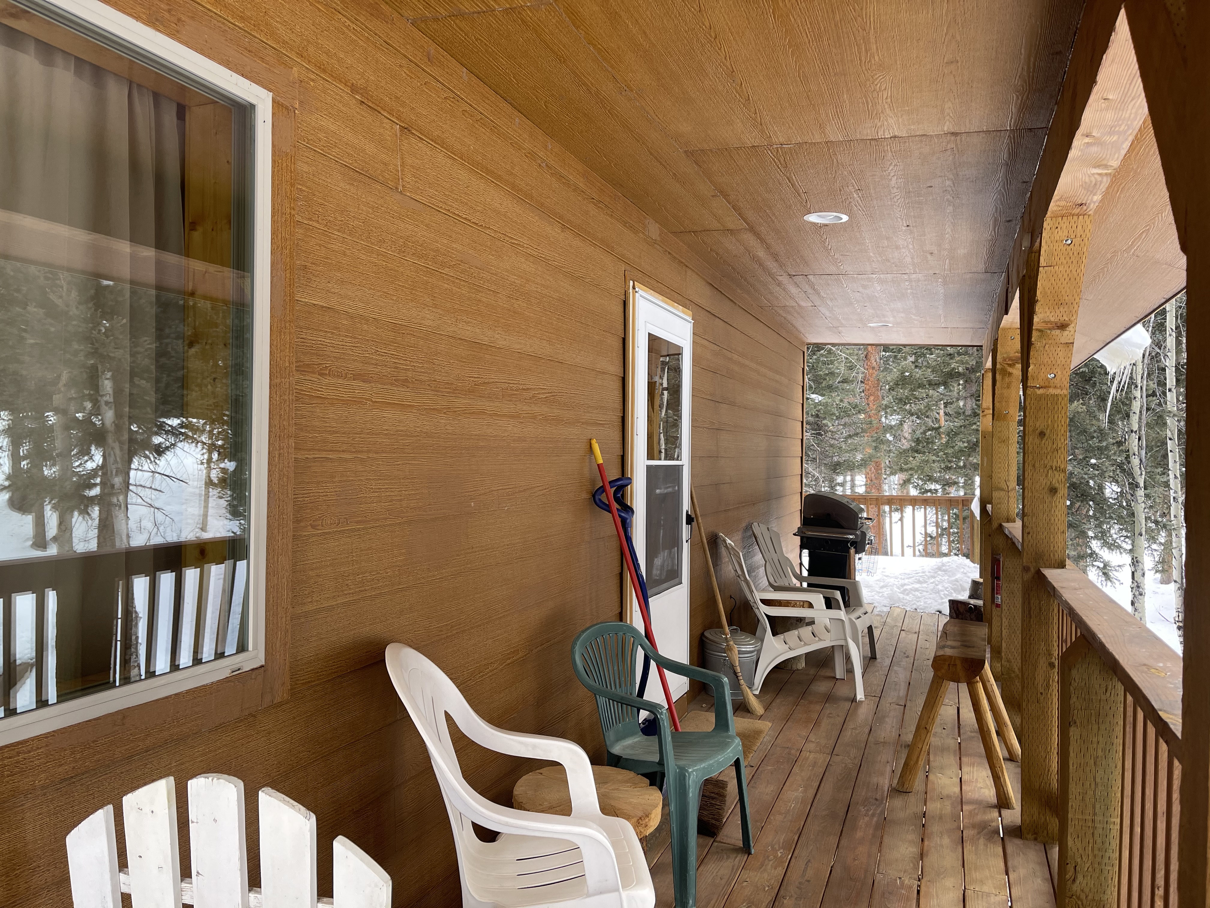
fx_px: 909
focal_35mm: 26
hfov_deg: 67.3
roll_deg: -1.0
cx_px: 605
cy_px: 454
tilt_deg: -1.5
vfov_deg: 53.1
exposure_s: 1/121
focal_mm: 5.1
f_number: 1.6
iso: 80
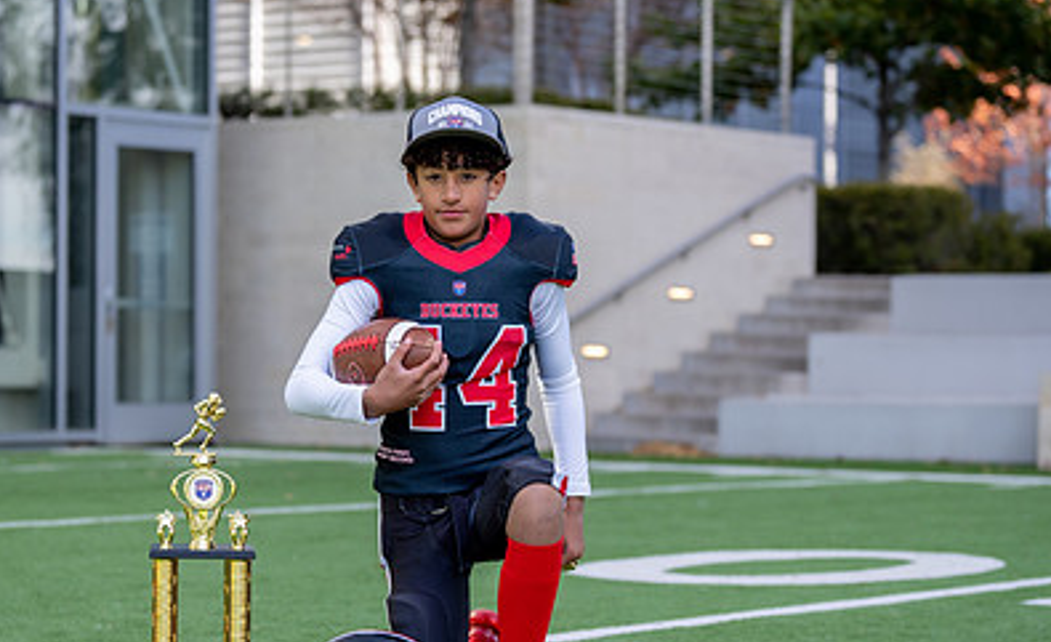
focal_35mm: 106
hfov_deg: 19.8
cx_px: 451
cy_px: 407
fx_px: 3016
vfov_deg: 12.1
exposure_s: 1/500
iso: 100
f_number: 2.8
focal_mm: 70
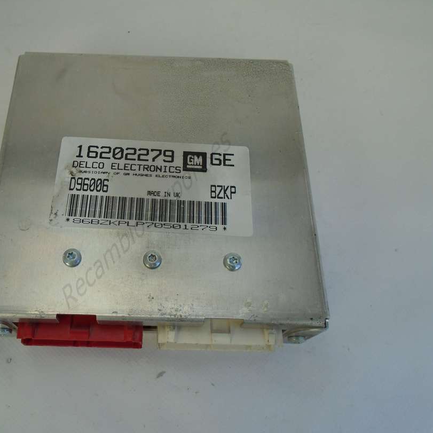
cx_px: 151
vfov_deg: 52.5
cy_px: 216
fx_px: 439
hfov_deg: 51.7
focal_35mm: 31
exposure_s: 1/200
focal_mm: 4.6
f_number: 3.2
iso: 100
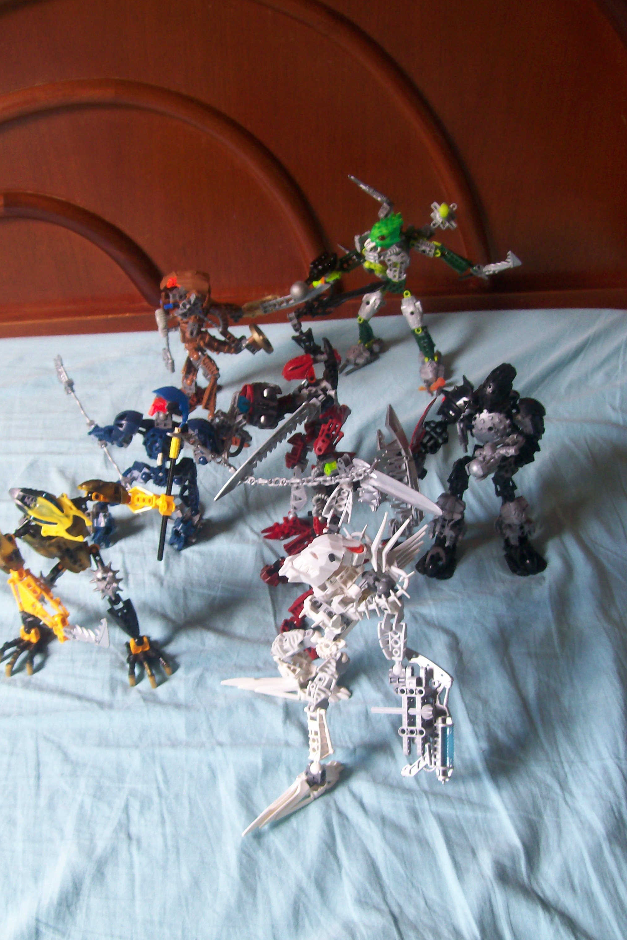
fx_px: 993
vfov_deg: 50.7
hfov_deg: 35.0
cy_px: 476
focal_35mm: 38
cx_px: 278
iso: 80
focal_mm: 6
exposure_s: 1/34
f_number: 2.7
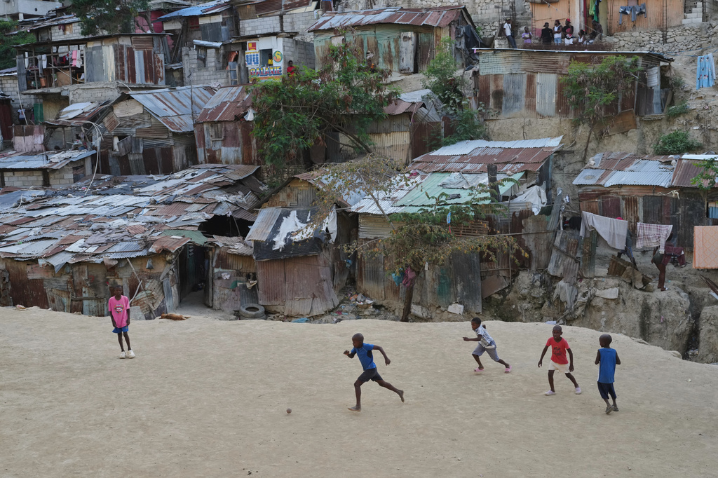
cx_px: 359
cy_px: 239
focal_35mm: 47
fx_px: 937
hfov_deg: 41.9
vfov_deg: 28.6
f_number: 6.3
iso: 640
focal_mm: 47
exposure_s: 1/320
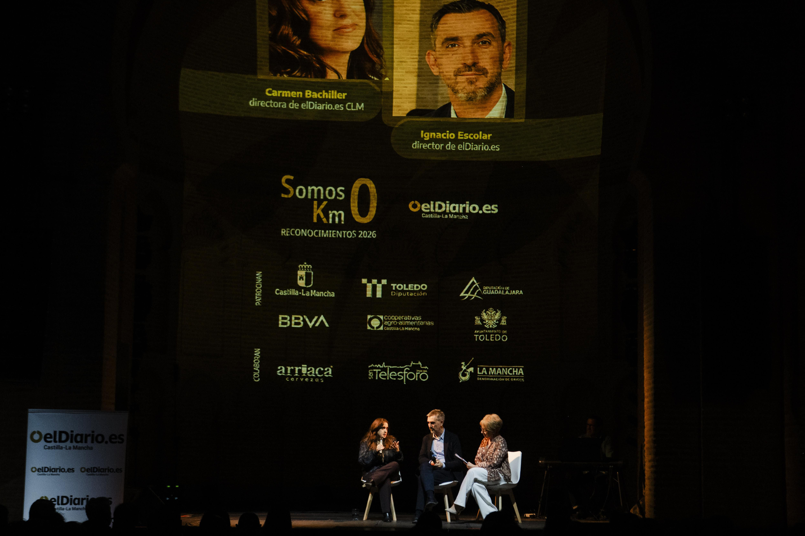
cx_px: 436
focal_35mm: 70
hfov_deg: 28.8
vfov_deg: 19.4
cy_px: 262
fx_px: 1565
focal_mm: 58
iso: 3200
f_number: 4.5
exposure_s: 1/125
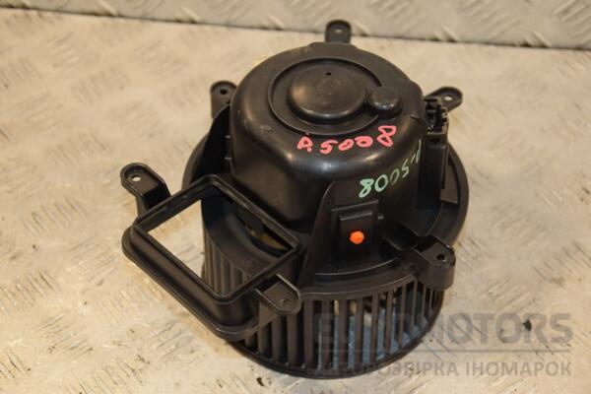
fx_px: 1280
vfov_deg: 17.5
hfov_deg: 26.0
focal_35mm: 78
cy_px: 197
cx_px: 296
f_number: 5
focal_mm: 52
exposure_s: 1/160
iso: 800
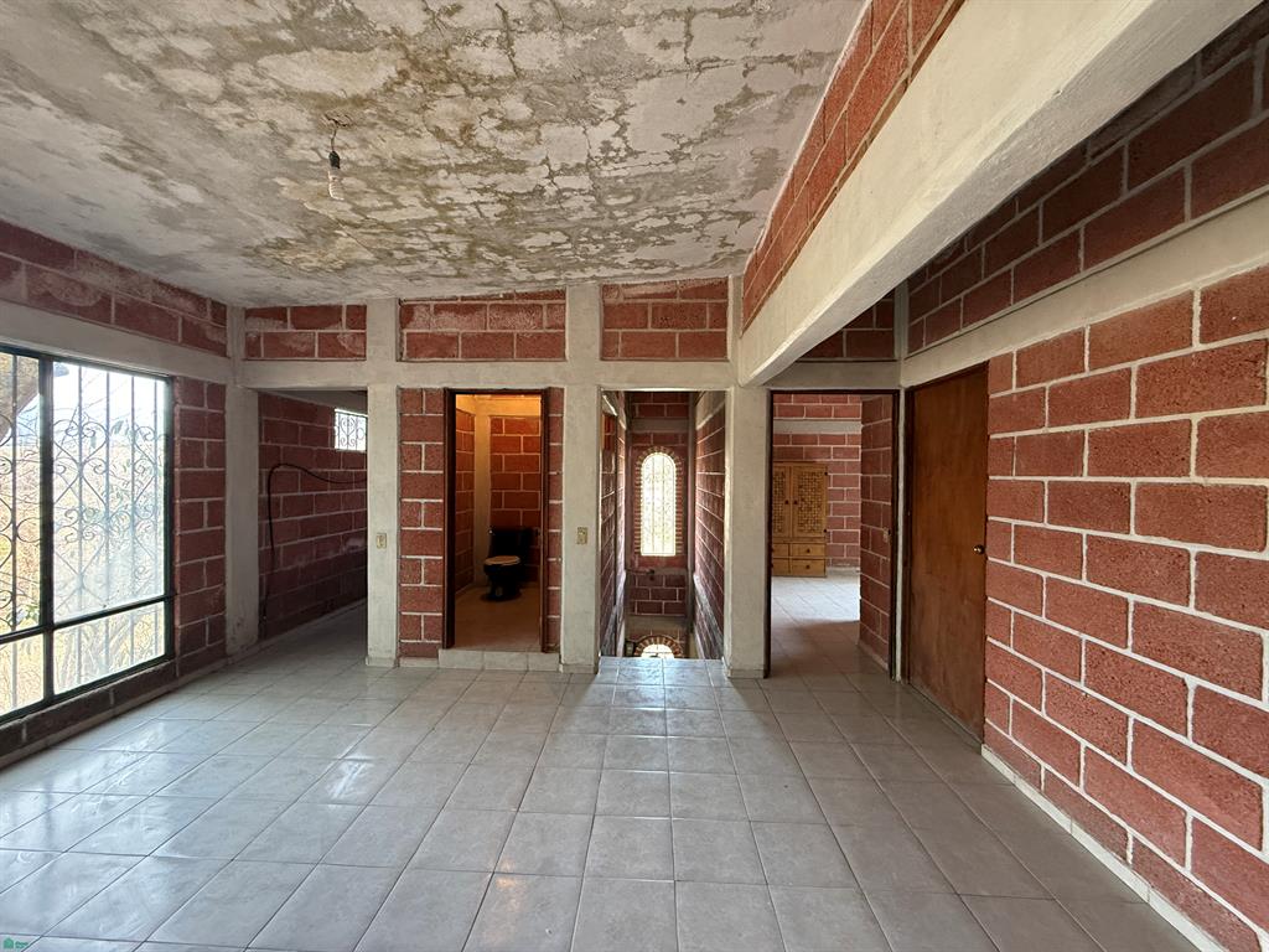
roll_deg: -0.7
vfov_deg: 85.7
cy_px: 476
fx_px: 513
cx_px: 634
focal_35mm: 14
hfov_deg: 102.1
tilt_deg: +0.0
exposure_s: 1/67
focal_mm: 2.22
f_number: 2.2
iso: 400
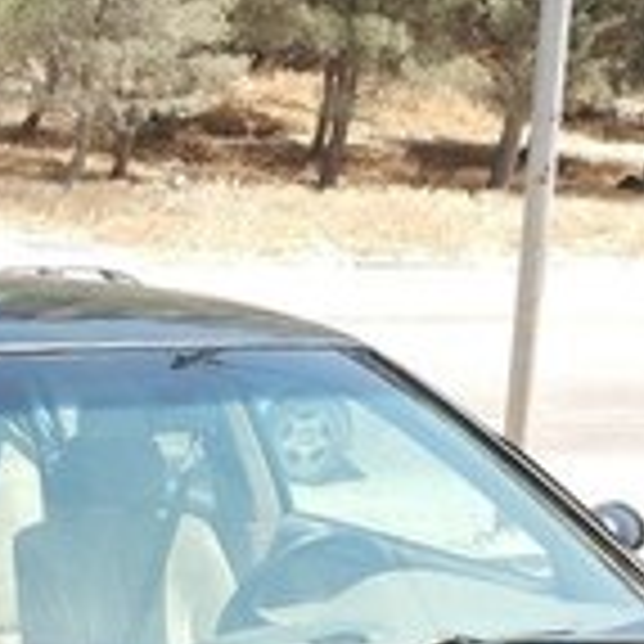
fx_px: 2063
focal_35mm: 98
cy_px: 802
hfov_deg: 17.6
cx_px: 117
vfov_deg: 16.9
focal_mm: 4.5
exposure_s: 1/381
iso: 100
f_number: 2
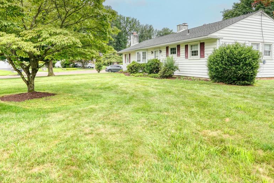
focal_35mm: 25
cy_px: 67
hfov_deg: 71.3
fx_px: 190
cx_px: 126
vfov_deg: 50.8
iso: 200
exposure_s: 1/80
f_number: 9
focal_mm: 19
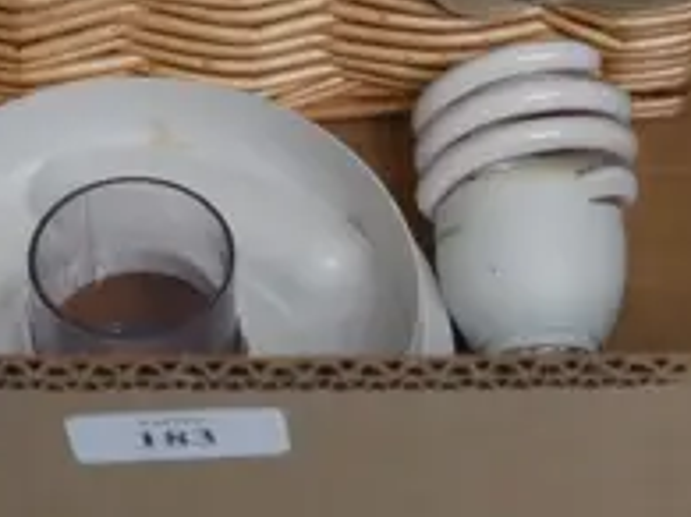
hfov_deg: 11.7
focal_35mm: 168
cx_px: 177
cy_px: -313
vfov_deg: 8.6
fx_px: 3352
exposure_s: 1/60
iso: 800
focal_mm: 16
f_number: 3.6
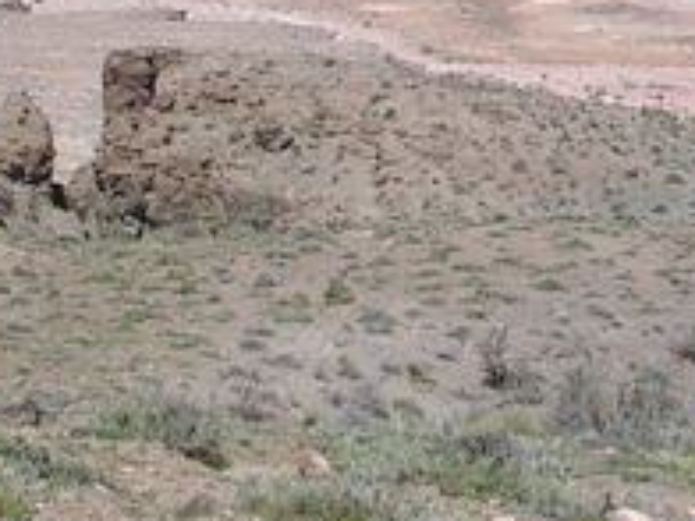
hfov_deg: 15.9
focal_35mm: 124
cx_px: 461
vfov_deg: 11.4
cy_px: -276
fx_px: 2490
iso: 50
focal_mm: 5.8
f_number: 5.6
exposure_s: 1/349
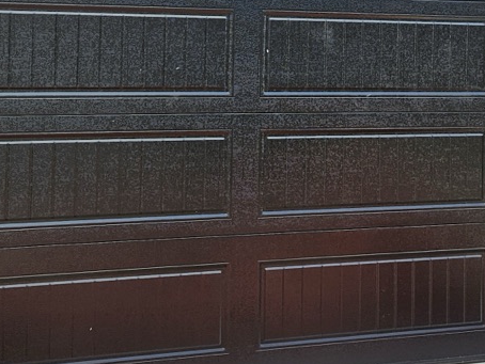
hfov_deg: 24.1
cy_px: 12
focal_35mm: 81
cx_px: 185
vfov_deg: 17.8
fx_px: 1135
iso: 25
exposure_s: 1/535
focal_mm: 5.4
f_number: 1.8
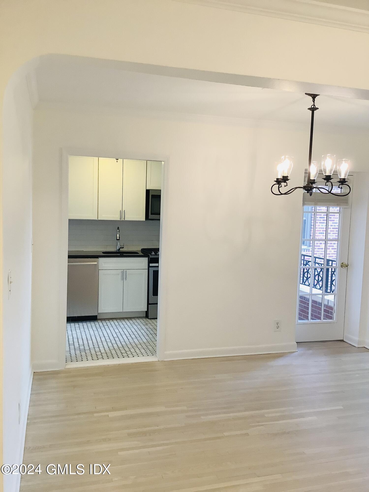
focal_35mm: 31
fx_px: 441
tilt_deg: -4.3
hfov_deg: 45.4
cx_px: 184
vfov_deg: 58.4
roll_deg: -1.4
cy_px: 246
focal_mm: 3.3
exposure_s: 1/60
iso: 125
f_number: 2.4
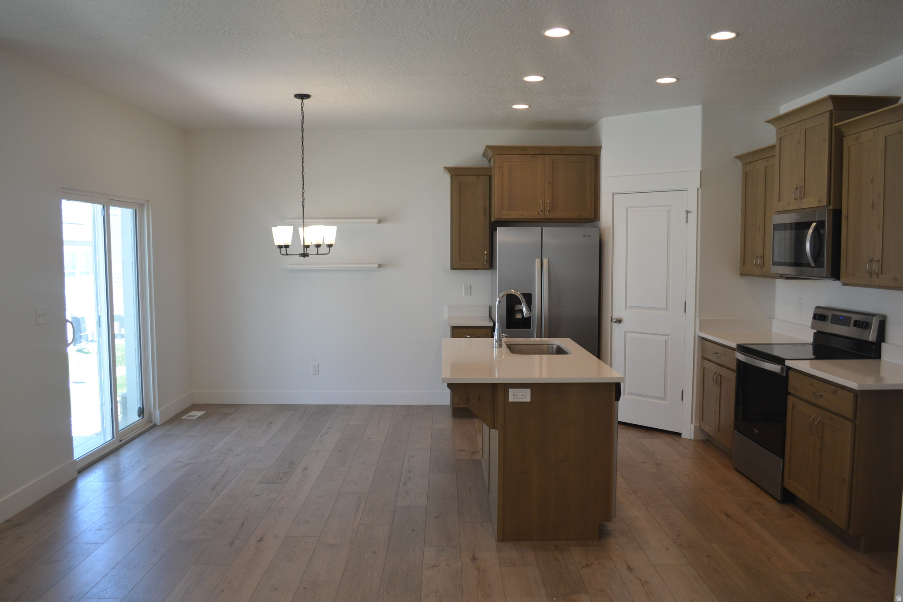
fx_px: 677
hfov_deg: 67.4
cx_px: 452
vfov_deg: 47.9
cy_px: 301
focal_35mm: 27
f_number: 4.5
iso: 400
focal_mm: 18
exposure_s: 1/80
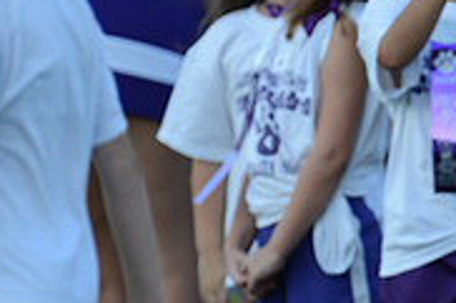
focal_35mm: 1755
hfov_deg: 1.2
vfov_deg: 0.8
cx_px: 674
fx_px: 22209
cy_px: 272
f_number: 4
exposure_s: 1/1600
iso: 800
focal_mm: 550
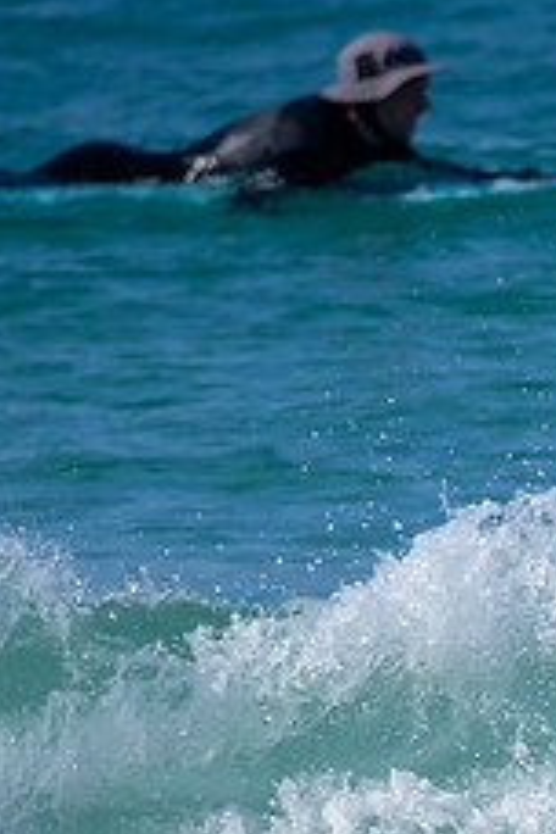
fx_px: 64792
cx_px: 838
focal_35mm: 2797
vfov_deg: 0.7
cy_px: 684
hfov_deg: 0.5
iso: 360
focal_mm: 800
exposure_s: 1/2000
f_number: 6.3
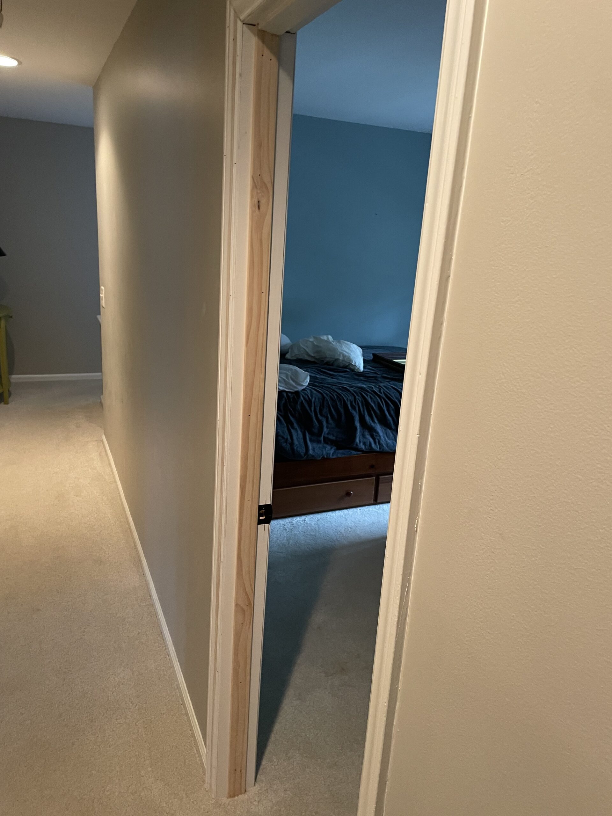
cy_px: 408
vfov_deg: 67.3
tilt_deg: -14.8
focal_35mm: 26
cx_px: 306
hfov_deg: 53.1
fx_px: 613
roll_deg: -5.2
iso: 320
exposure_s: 1/60
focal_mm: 4.2
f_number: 1.6
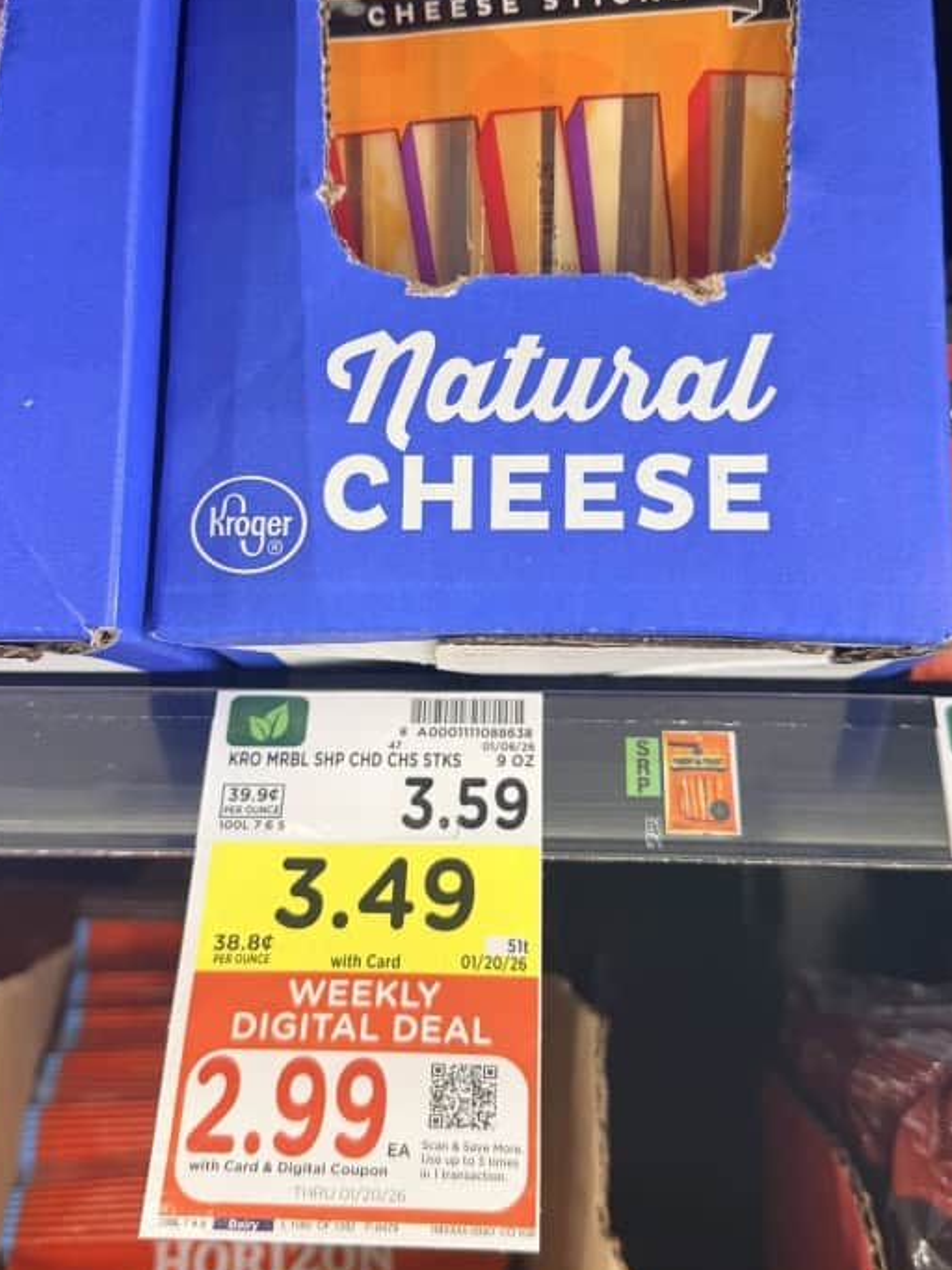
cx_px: 509
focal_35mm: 36
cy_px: 552
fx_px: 1320
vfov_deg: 51.2
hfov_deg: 39.6
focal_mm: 6.8
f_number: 1.8
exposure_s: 1/121
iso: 125
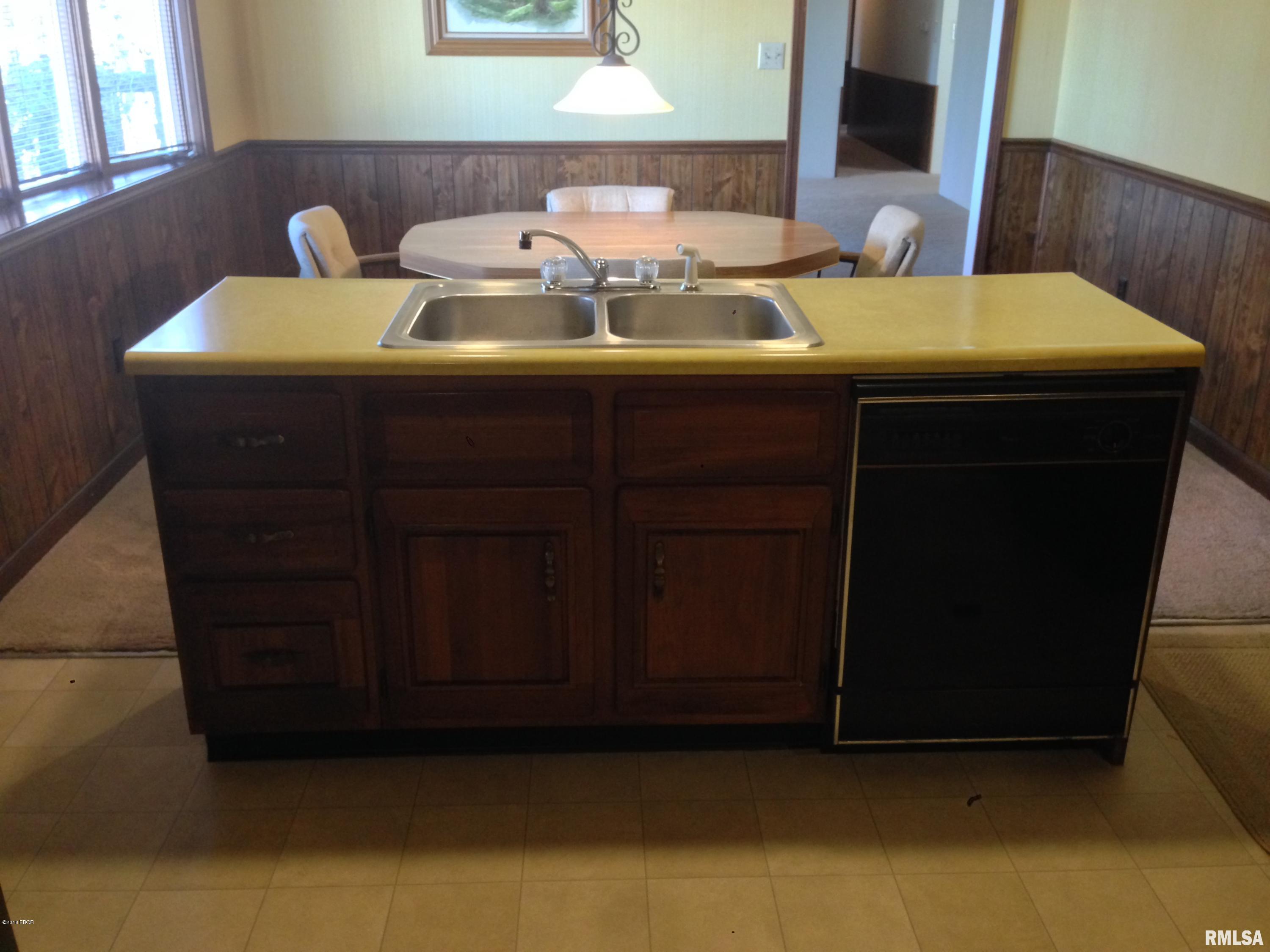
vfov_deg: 42.9
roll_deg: +0.4
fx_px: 1211
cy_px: 476
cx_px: 635
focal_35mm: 33
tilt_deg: -23.2
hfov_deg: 55.4
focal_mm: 4.12
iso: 320
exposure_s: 1/17
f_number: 2.4
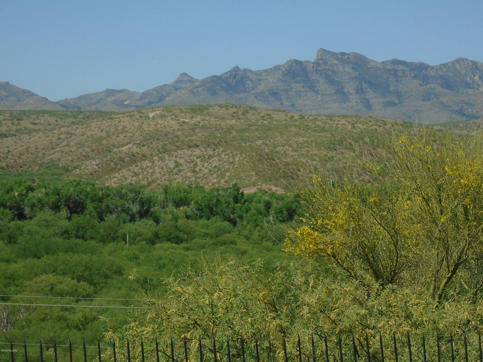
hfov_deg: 15.2
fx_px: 1814
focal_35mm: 130
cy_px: 181
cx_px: 242
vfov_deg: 11.4
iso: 100
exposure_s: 1/320
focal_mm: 23
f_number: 6.4
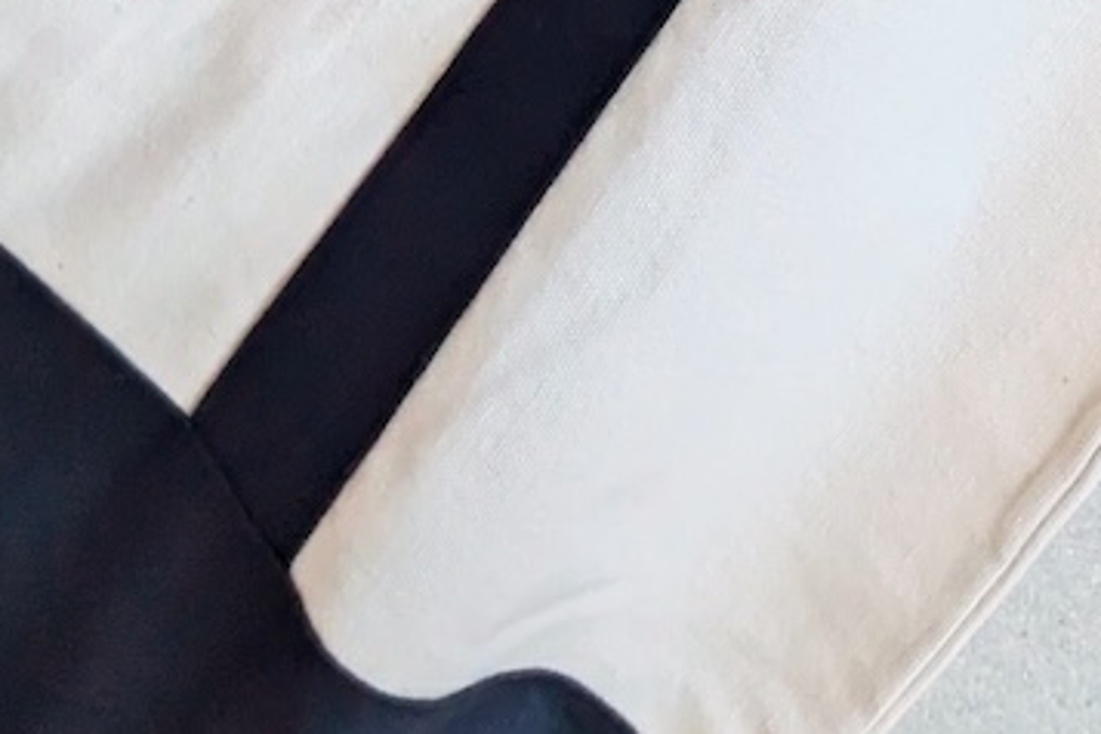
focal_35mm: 88
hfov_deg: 21.0
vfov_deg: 13.0
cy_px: -836
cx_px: 1434
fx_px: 2691
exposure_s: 1/100
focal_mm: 2.74
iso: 100
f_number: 2.2
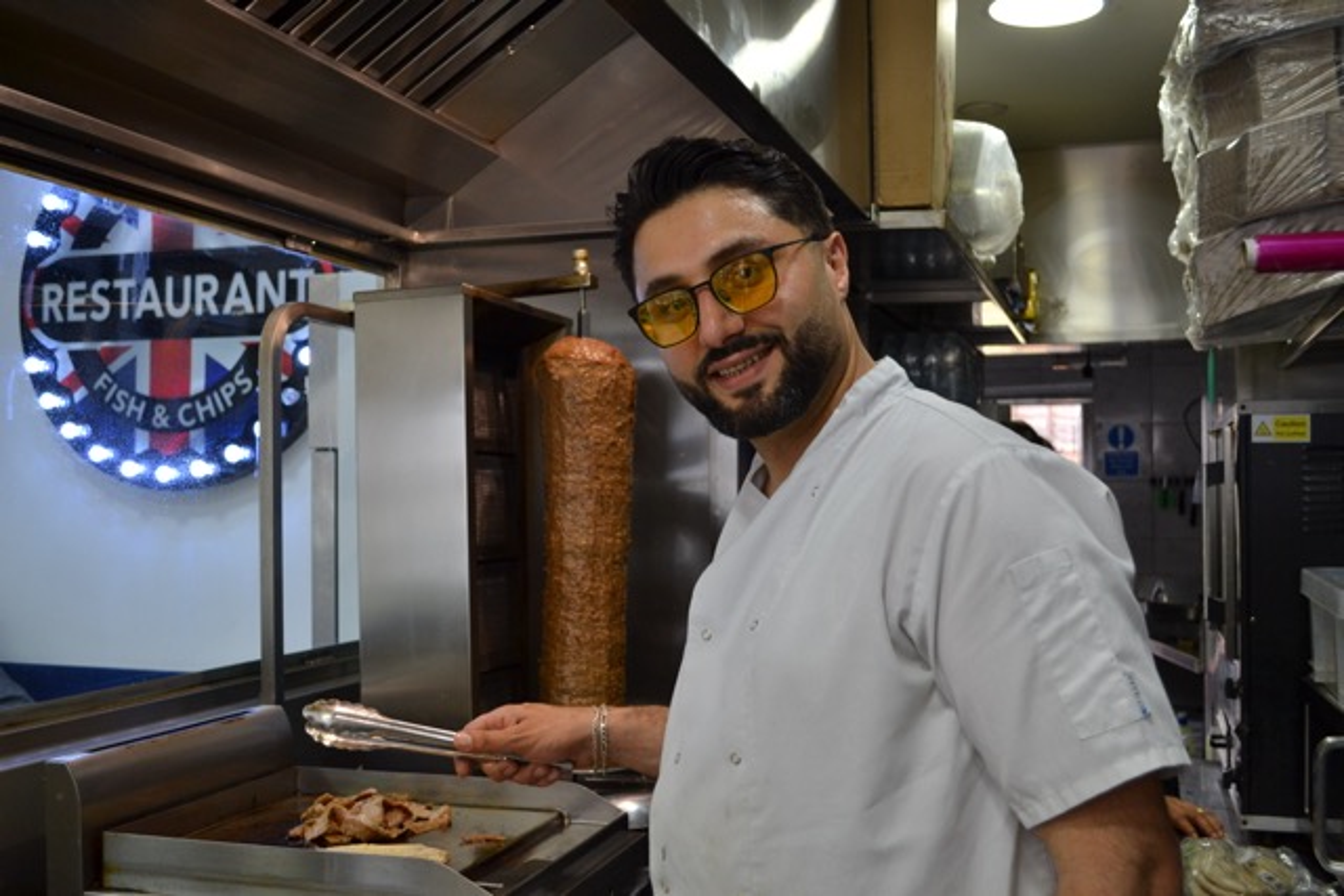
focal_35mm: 36
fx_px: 1344
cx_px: 672
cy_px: 448
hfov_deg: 53.1
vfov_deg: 36.9
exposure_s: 1/40
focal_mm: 24
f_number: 4
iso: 400
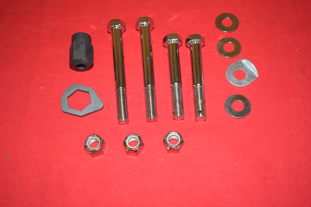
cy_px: 104
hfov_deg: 41.1
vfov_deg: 28.1
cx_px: 156
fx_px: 415
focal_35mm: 48
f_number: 5
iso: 1250
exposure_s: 1/200
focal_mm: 32
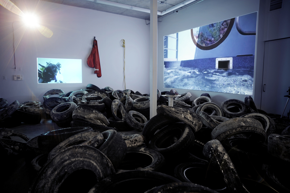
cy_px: 96
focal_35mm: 24
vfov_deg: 53.1
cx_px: 145
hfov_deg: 73.8
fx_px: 193
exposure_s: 1/2
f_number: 3.5
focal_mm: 24
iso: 200
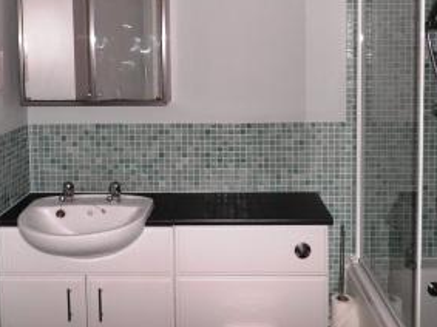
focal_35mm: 38
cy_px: 71
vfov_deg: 36.6
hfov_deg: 49.0
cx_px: 215
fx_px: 480
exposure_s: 1/30
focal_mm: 4.3
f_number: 3.3
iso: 160
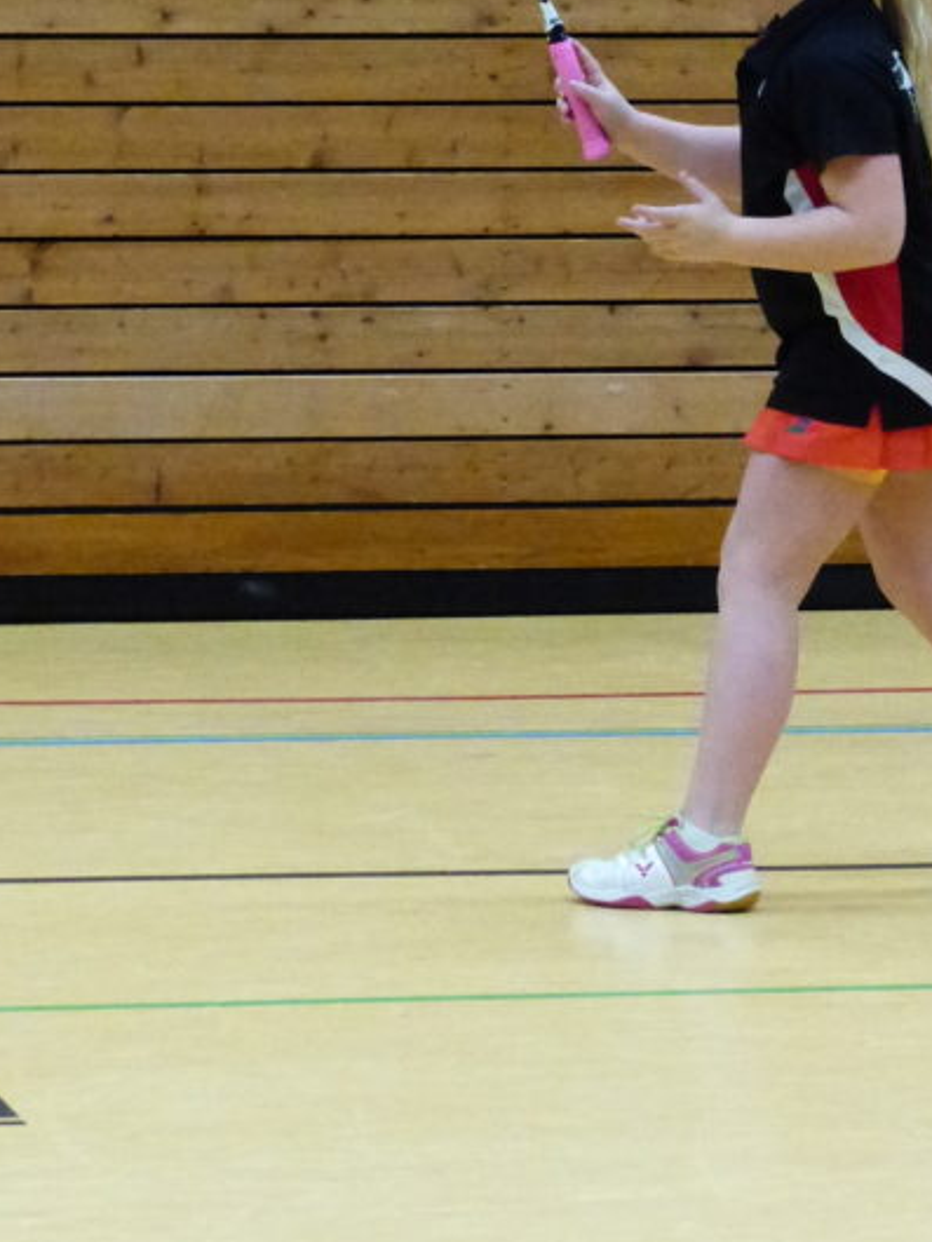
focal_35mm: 294
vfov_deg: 6.7
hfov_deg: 5.1
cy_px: 188
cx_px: 864
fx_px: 10550
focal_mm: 27.4
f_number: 4
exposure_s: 1/200
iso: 1600
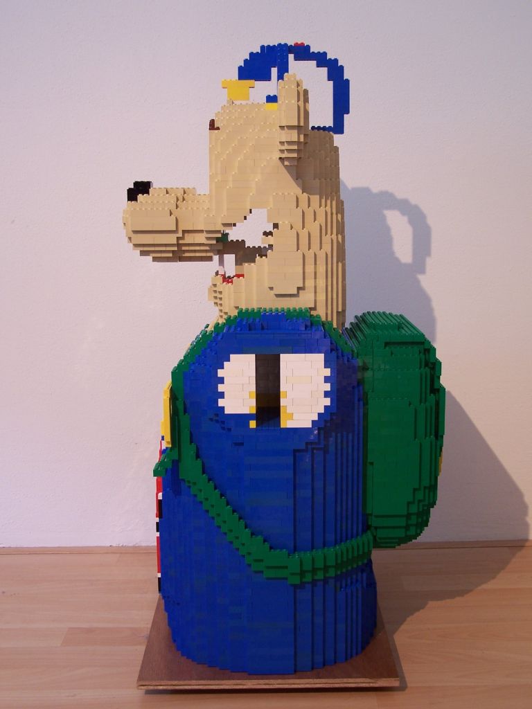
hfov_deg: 30.3
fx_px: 984
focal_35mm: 48
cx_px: 266
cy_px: 354
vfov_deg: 39.7
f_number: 3
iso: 80
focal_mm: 8
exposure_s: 1/3
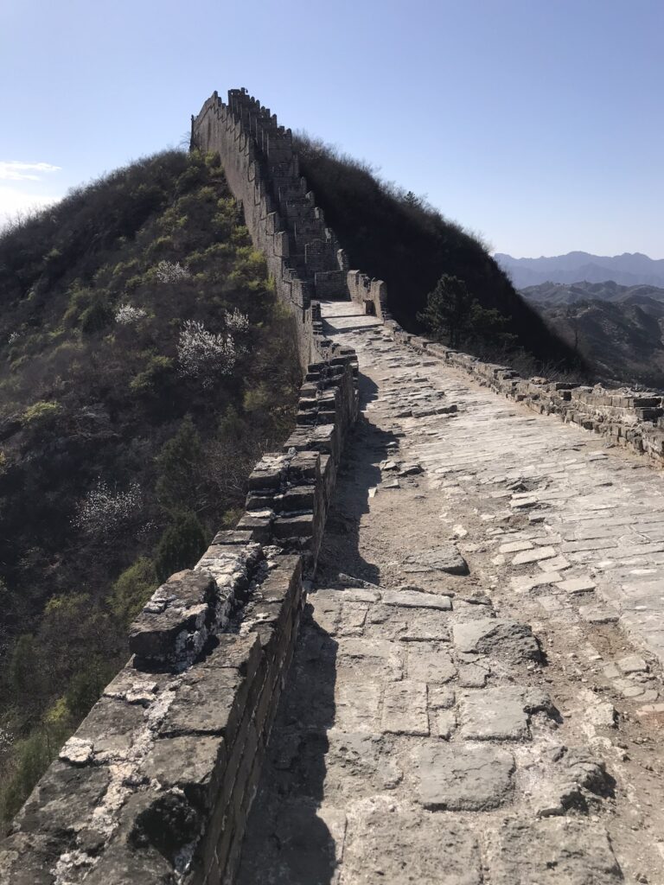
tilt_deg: -10.7
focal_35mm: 28
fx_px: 716
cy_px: 442
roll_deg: +0.4
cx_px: 332
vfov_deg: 63.4
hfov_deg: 49.7
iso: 20
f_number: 1.8
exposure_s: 1/3096
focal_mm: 3.99
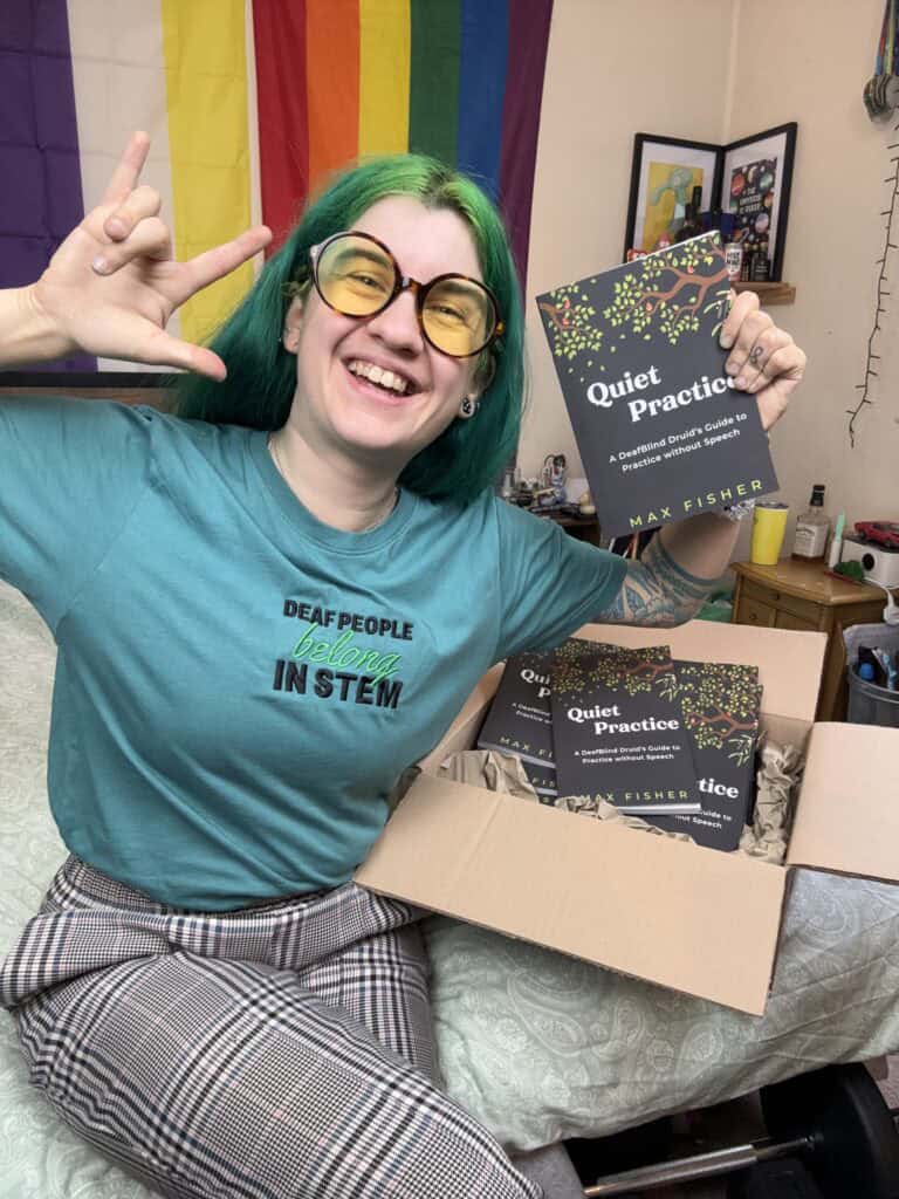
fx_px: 796
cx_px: 450
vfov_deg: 73.9
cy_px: 600
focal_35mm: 23
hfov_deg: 58.9
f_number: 1.9
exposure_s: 1/50
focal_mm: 2.7
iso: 50
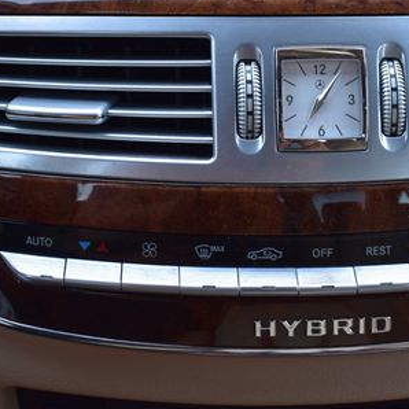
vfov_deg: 23.3
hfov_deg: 23.3
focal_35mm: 74
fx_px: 988
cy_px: 155
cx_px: 276
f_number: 7.1
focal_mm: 27
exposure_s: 1/25
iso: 400
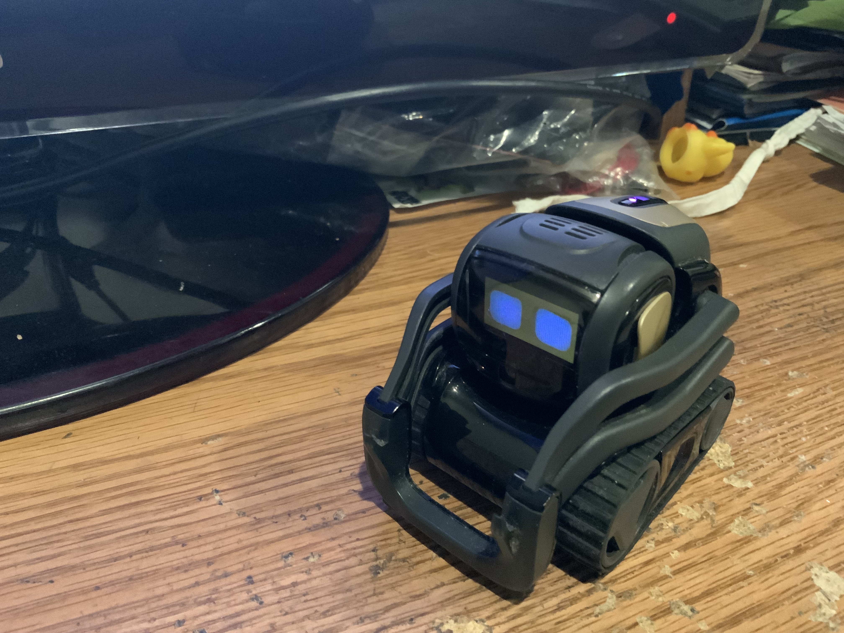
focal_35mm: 29
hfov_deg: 61.7
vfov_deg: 48.2
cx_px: 422
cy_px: 316
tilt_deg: -33.0
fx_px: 707
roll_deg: +0.3
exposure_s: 1/20
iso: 500
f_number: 1.8
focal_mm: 3
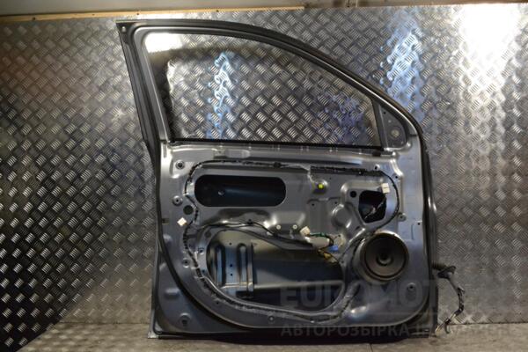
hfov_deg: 53.1
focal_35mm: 36
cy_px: 176
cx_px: 264
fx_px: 528
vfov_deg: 36.9
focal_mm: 24
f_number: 9
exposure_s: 1/320
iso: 3200
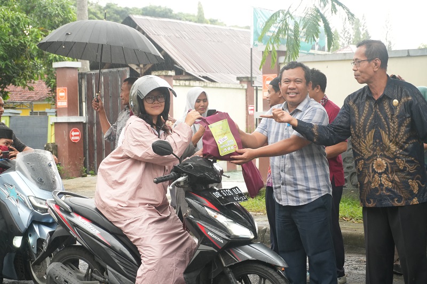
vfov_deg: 19.3
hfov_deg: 28.7
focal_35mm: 70
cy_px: 142
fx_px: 836
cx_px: 214
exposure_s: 1/100
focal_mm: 47
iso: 800
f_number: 5.6
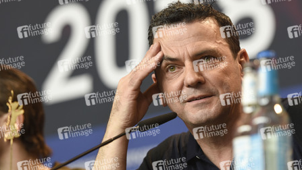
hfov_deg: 9.4
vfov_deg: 5.3
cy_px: 81
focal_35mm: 230
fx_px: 1839
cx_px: 152
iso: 640
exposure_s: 1/320
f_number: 3.2
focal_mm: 145
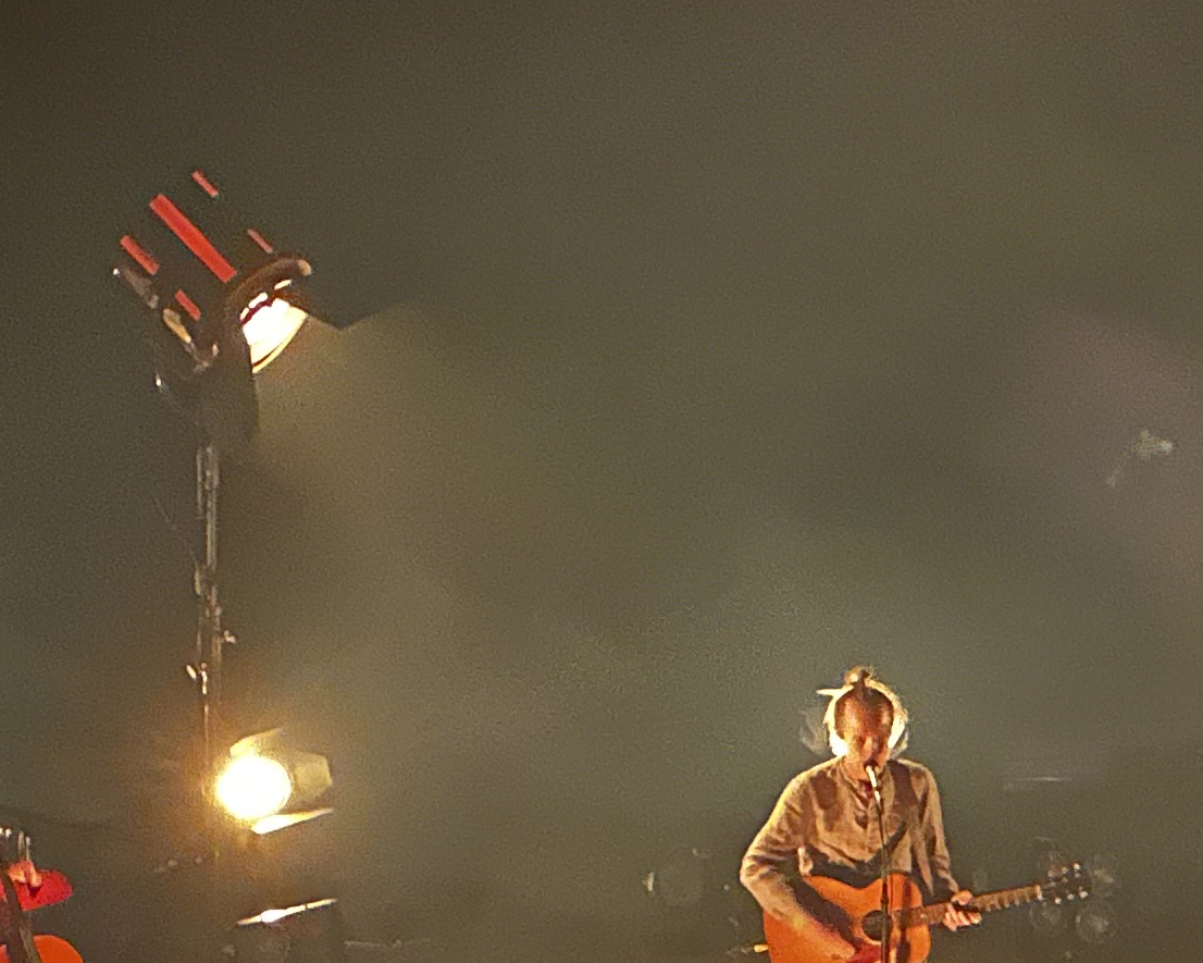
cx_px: 666
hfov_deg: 7.1
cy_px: 573
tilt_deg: -18.0
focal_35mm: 274
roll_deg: +0.2
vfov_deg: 5.6
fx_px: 9756
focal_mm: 9
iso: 640
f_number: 2.8
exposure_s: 1/2
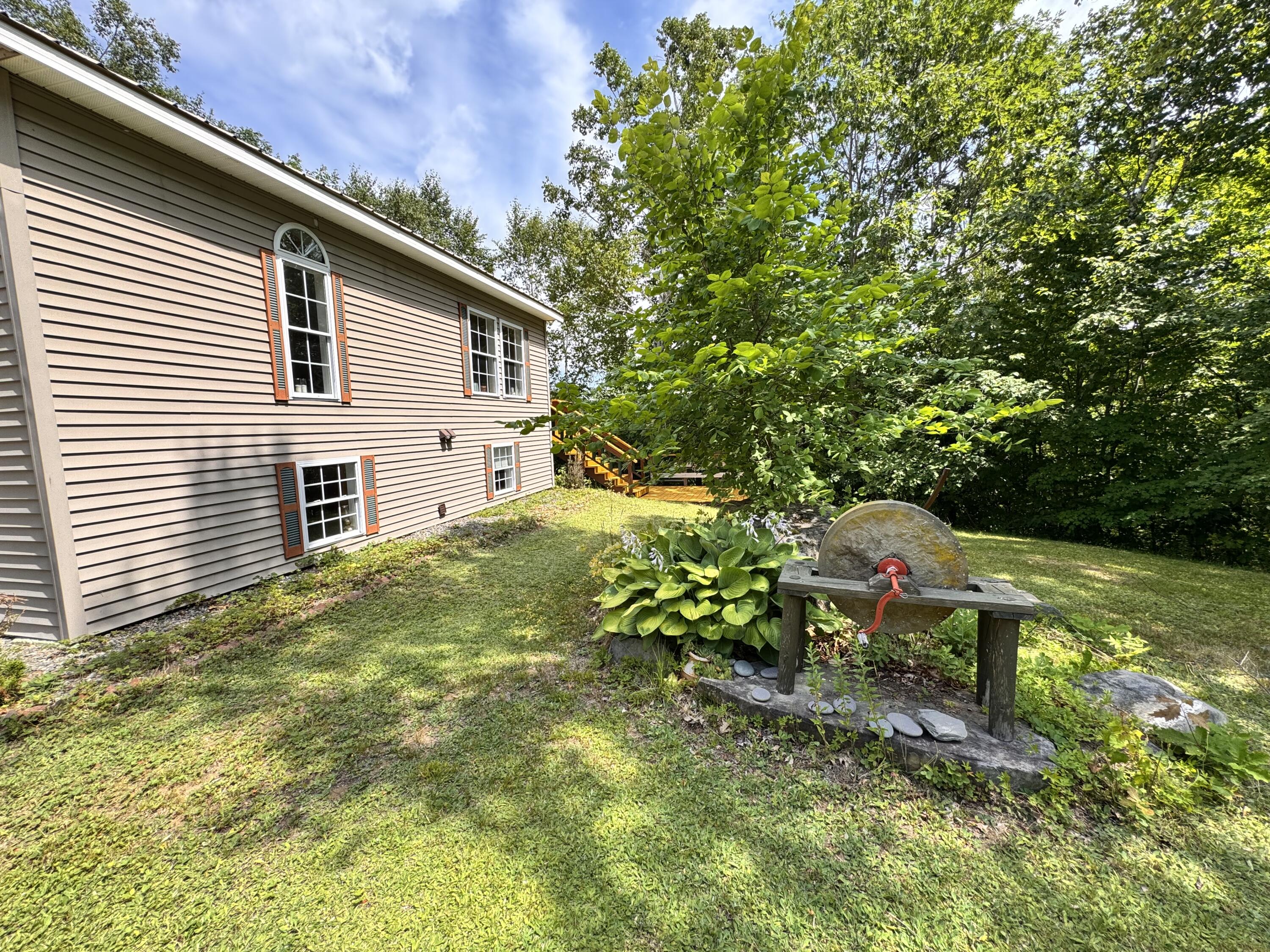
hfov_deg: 102.1
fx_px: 514
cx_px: 635
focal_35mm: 14
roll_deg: +2.1
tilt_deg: -5.3
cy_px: 476
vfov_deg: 85.7
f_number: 2.2
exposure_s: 1/288
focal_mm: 2.22
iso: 40
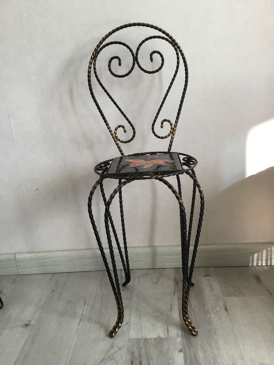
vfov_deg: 58.4
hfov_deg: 45.4
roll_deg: +5.8
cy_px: 182
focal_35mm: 31
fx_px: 327
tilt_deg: -14.8
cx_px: 137
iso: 32
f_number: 2.4
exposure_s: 1/33
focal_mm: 3.3
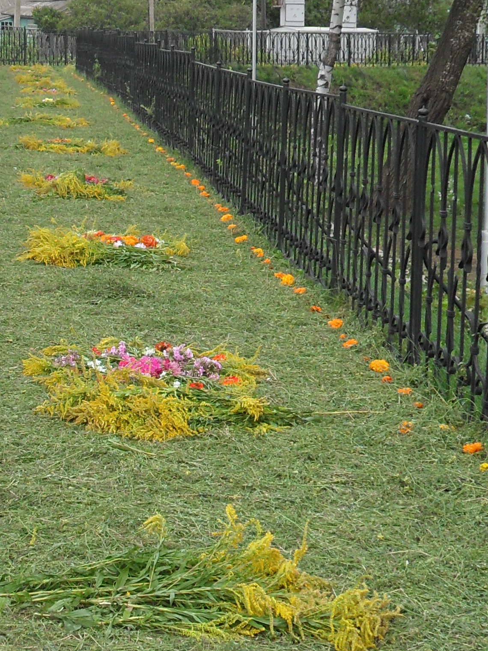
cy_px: 332
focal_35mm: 84
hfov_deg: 17.5
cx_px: 147
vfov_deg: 23.3
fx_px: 1579
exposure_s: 1/250
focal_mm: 6.2
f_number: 2.8
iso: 100
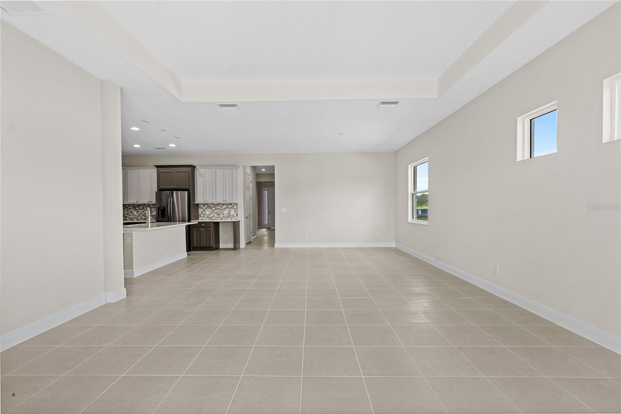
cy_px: 207
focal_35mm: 16
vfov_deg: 73.7
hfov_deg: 96.7
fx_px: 276
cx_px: 310
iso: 400
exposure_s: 1/10
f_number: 8
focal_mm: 16
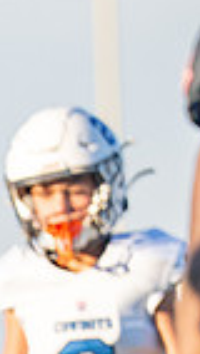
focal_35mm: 1263
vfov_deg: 1.7
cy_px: 540
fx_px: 11893
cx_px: -366
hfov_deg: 1.0
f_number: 2.8
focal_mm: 200
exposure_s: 1/2500
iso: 200
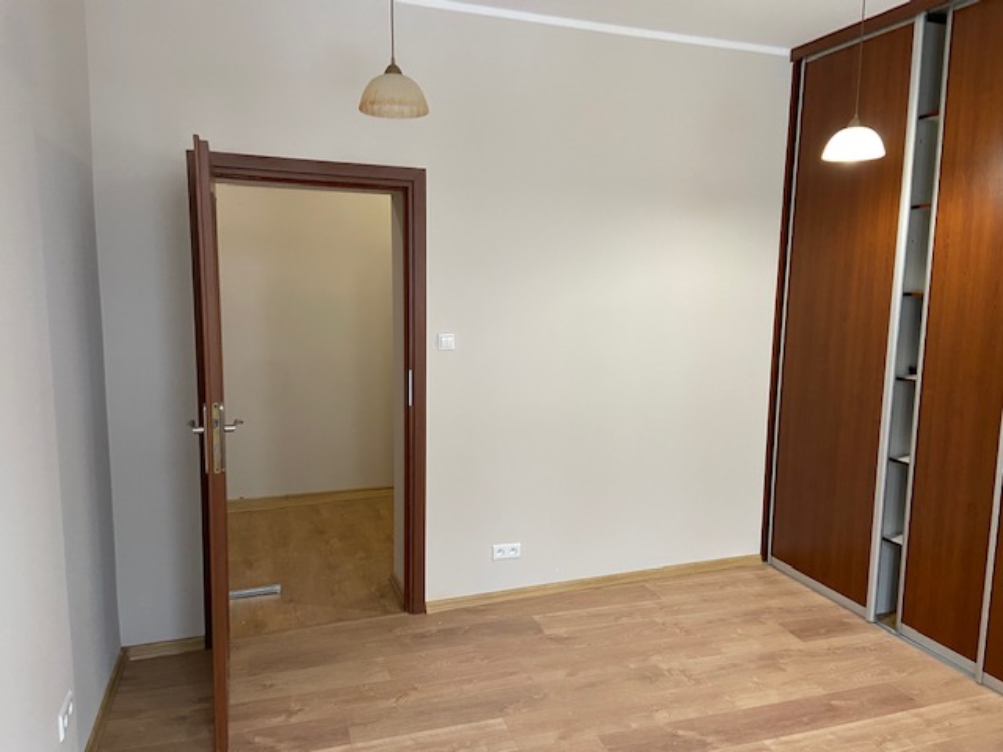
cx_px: 502
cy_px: 376
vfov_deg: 53.1
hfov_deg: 67.3
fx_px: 753
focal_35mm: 26
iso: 200
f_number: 1.8
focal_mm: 4.25
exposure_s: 1/60
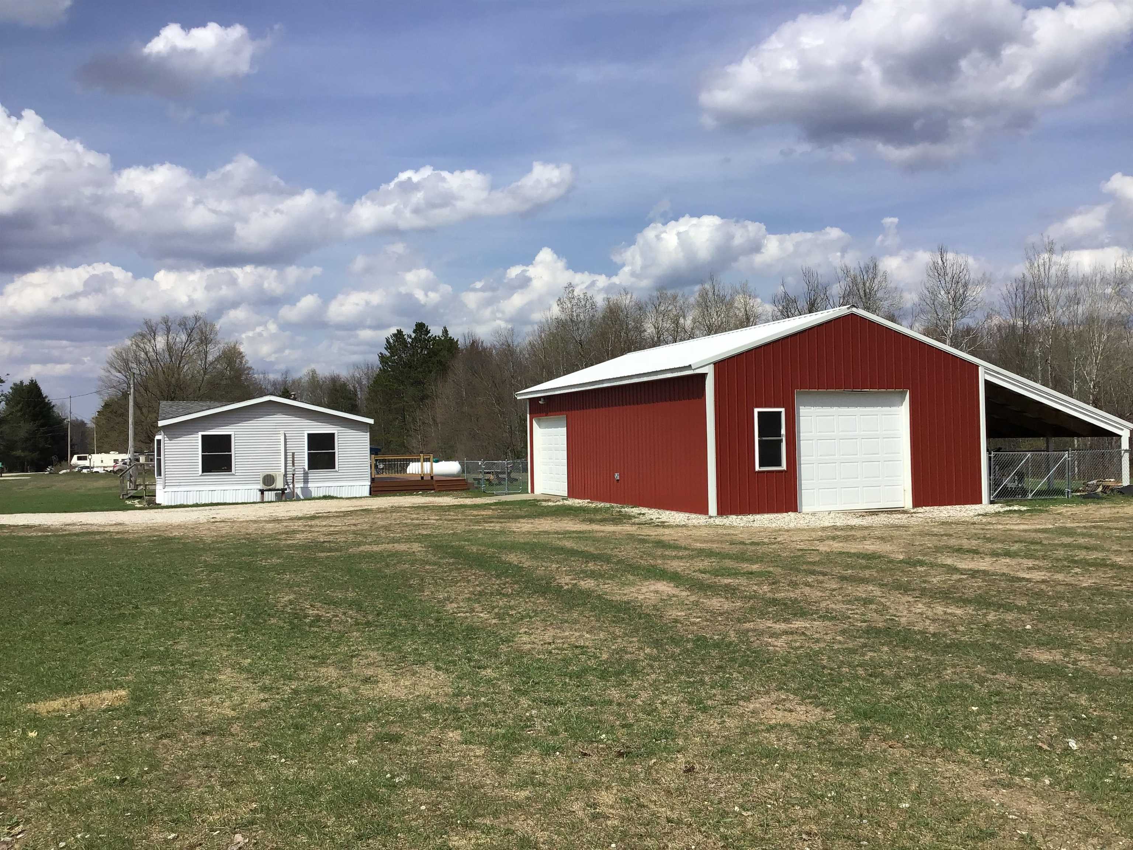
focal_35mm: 31
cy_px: 425
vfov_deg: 45.4
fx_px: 1015
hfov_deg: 58.4
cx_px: 566
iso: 25
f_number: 2.4
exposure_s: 1/2331
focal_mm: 3.3
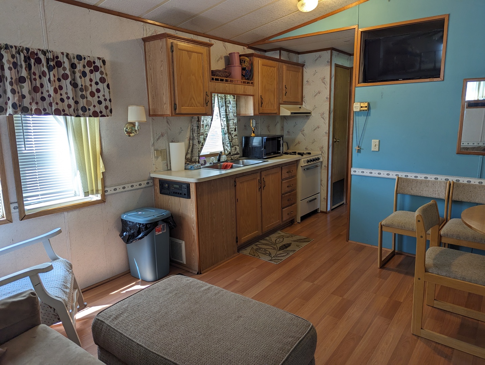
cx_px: 242
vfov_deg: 56.9
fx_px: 337
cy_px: 182
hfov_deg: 71.5
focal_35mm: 24
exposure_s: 1/40
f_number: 1.85
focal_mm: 6.81
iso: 43
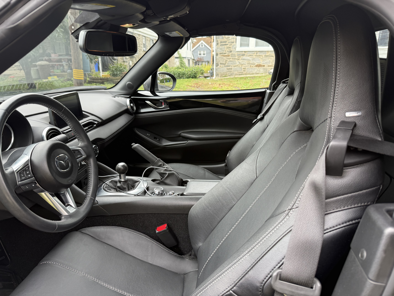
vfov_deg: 56.8
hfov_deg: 71.6
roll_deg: +0.3
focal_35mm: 24
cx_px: 197
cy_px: 148
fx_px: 273
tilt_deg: -16.5
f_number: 1.78
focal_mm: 6.76
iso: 100
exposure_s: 1/370
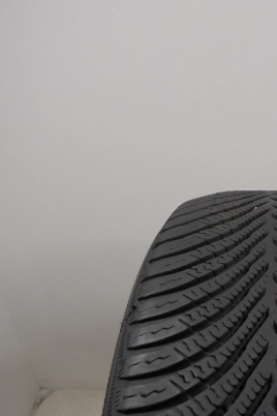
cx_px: 263
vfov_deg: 45.3
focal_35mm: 43
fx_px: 496
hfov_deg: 29.6
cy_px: 236
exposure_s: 1/30
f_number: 3.5
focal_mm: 4.6
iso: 100
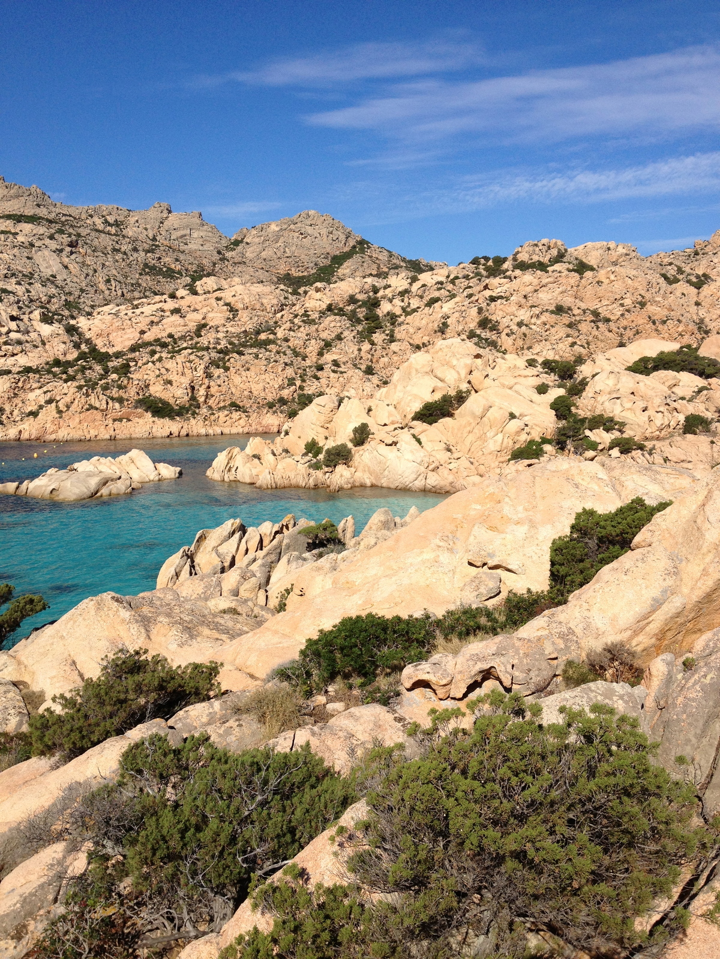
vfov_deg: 52.6
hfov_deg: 40.7
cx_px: 360
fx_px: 971
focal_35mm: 35
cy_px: 480
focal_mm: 4.28
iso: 64
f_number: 2.4
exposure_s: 1/2513
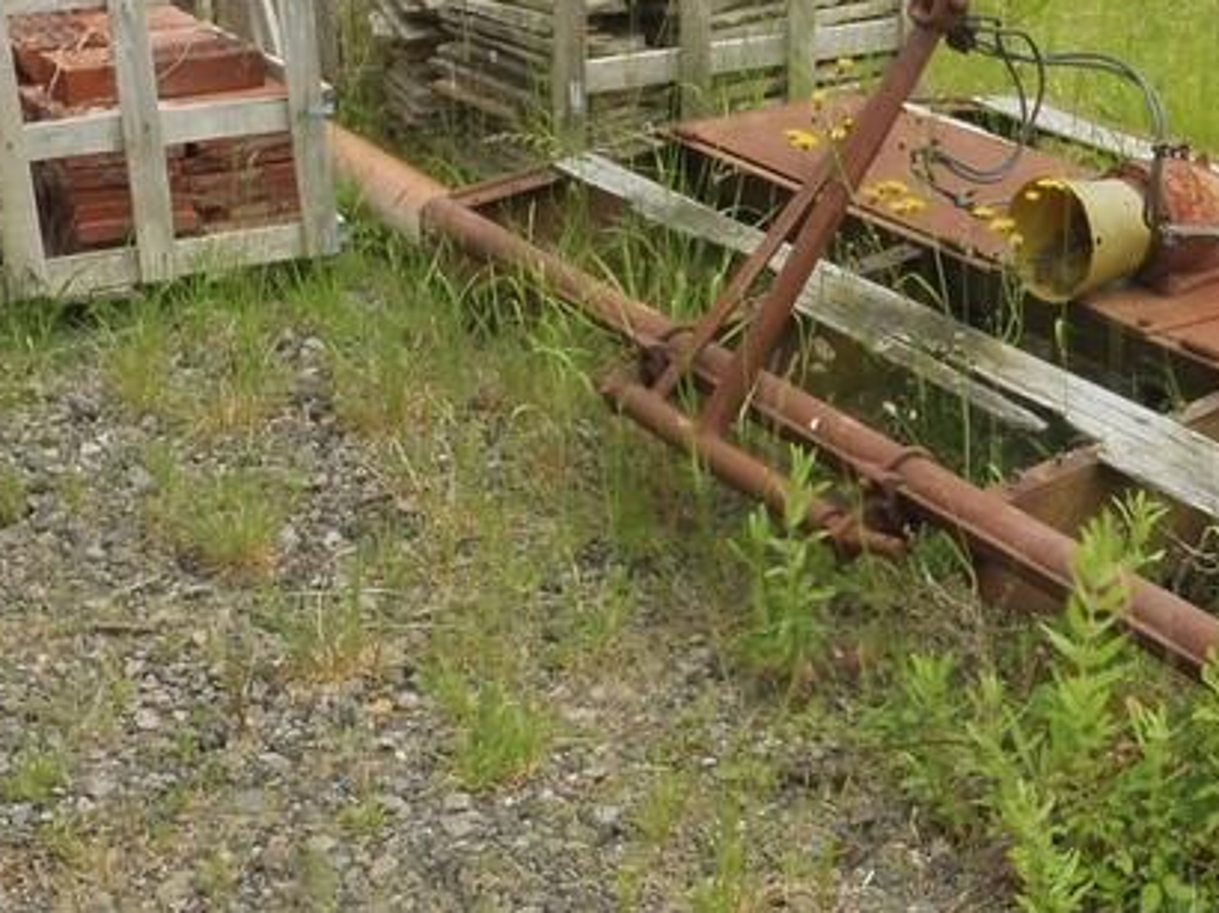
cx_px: 1097
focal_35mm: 60
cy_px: 300
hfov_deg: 30.8
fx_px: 2112
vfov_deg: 24.3
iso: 100
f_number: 4
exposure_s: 1/500
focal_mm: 4.3
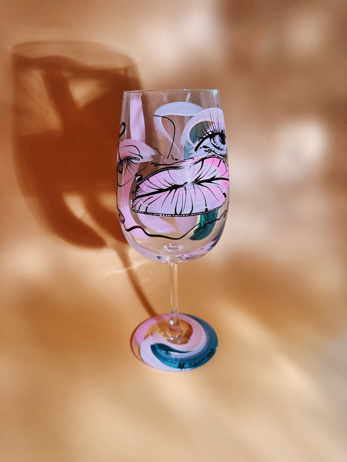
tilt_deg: -20.6
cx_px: 174
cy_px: 231
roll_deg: +0.9
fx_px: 321
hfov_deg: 56.8
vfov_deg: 71.6
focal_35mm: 24
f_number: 1.78
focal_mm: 6.76
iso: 400
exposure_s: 1/59
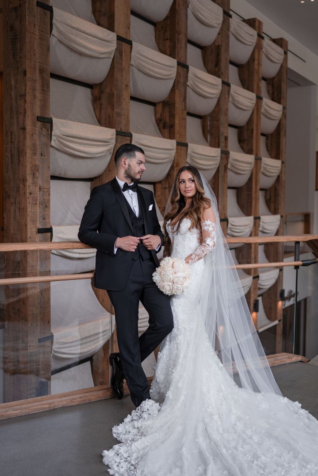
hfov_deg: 30.4
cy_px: 231
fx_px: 583
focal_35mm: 44
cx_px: 187
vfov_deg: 44.5
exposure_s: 1/160
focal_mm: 35
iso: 160
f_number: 1.8
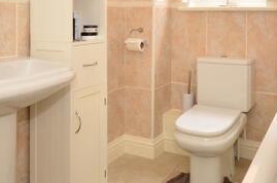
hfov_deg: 47.9
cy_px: 10
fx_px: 309
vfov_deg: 31.2
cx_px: 174
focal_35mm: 40
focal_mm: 11
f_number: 5
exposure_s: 1/3
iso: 200
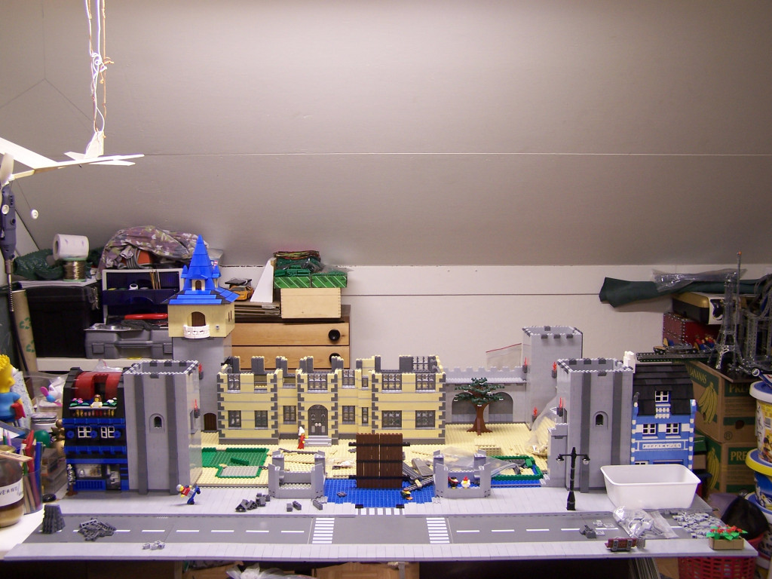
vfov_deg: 37.7
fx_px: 847
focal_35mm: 38
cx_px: 386
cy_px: 290
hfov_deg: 49.0
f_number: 2.8
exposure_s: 1/6
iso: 80
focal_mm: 6.3
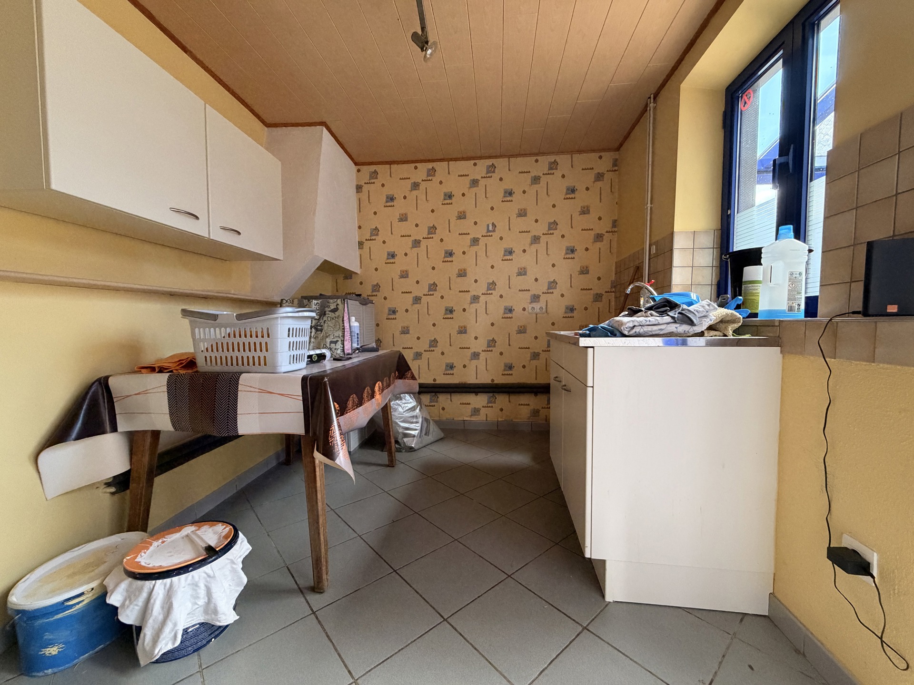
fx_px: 370
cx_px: 457
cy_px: 342
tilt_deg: -2.7
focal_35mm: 14
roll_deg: +0.4
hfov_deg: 102.1
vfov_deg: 85.7
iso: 400
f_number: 2.2
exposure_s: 1/60
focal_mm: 2.22
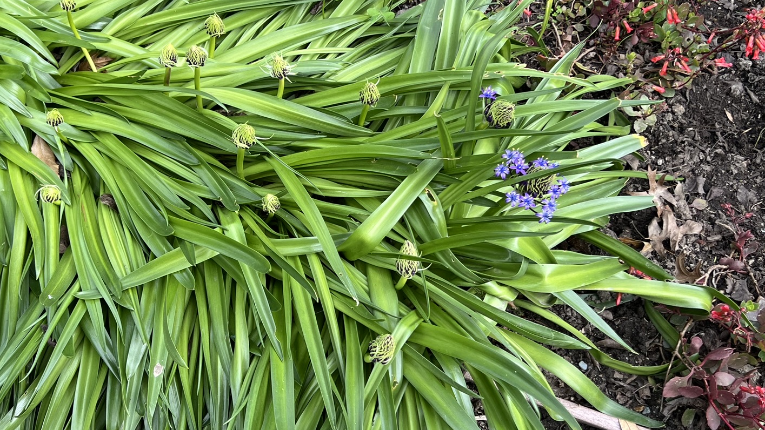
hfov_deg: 49.1
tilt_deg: -57.3
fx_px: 832
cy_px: 196
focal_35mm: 41
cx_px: 312
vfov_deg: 29.0
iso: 50
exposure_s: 1/853
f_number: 1.5
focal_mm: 5.7
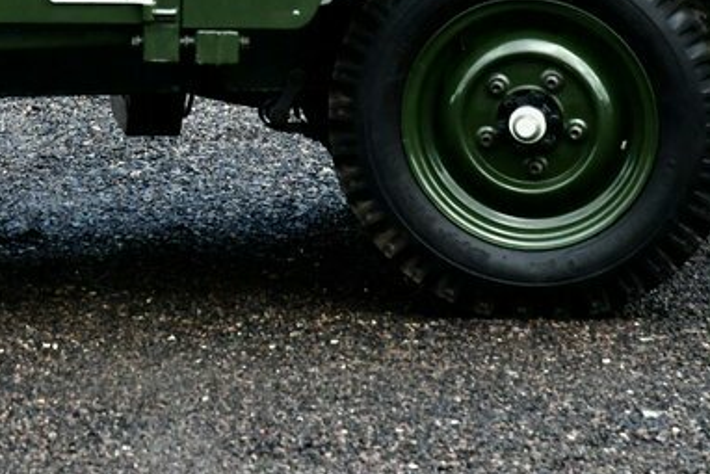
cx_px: -22
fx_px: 5327
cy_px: -232
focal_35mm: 270
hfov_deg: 7.6
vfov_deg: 5.1
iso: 1250
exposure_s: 1/320
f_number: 9
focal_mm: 86
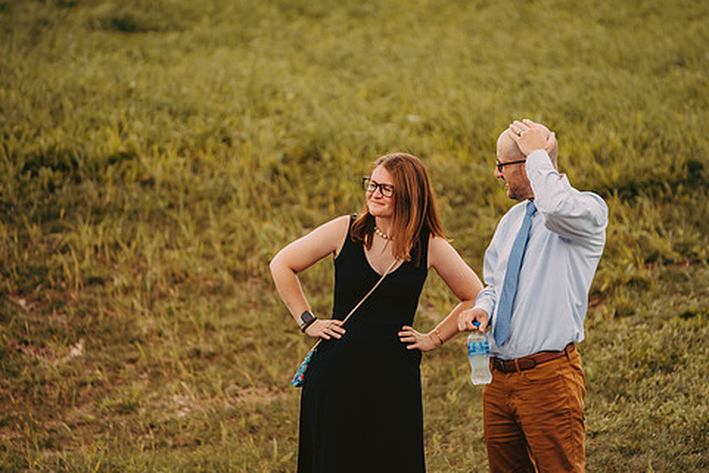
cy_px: 244
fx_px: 4748
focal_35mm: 241
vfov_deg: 5.7
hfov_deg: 8.5
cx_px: 377
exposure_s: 1/800
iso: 200
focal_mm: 200
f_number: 2.8
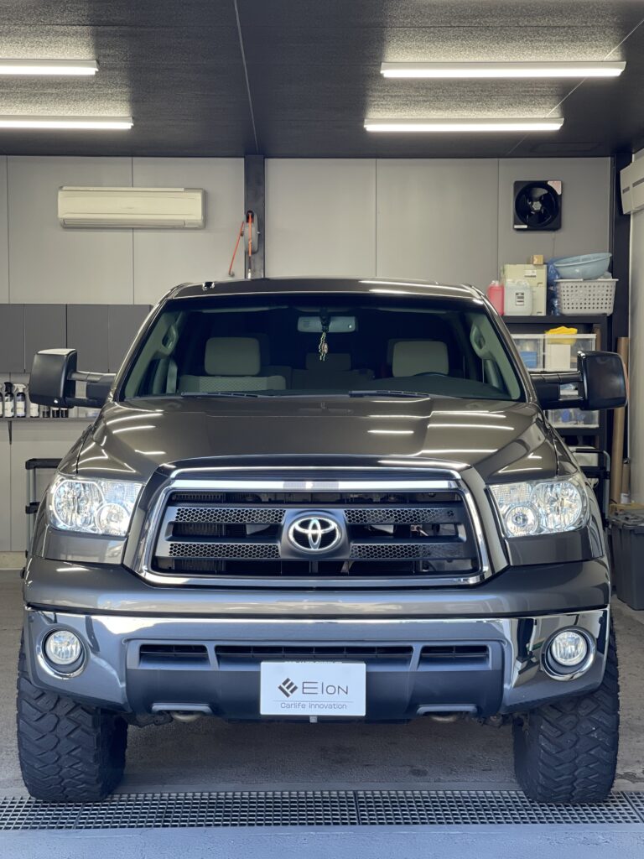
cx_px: 322
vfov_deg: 30.3
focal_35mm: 64
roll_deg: +0.1
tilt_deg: -1.8
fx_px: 1588
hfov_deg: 22.9
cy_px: 430
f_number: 2.2
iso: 125
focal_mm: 7.5
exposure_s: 1/121
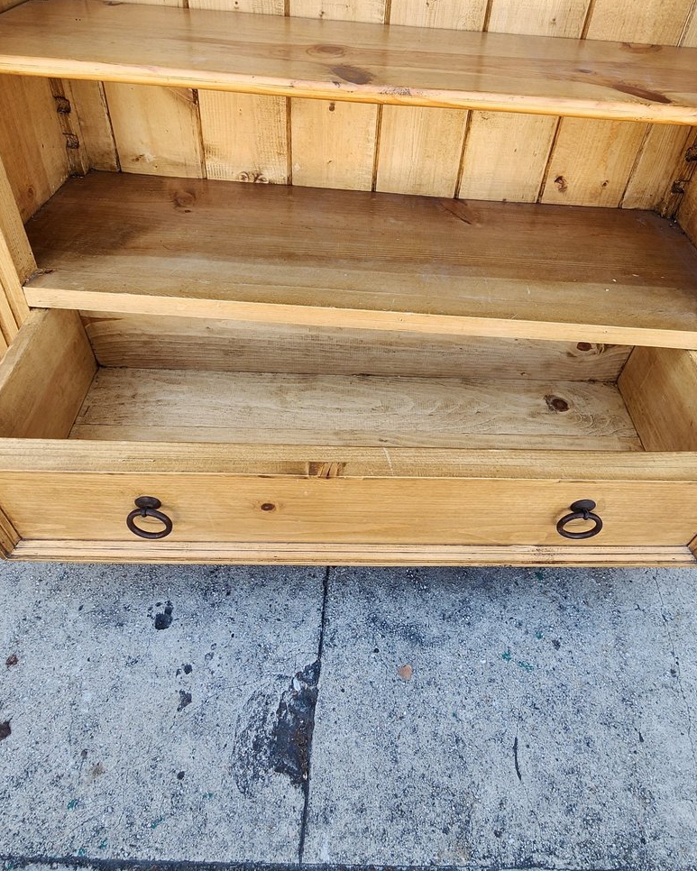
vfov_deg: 75.5
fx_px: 541
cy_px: 299
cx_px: 380
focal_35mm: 21
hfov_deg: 65.4
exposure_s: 1/122
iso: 50
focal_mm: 2.2
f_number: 2.2
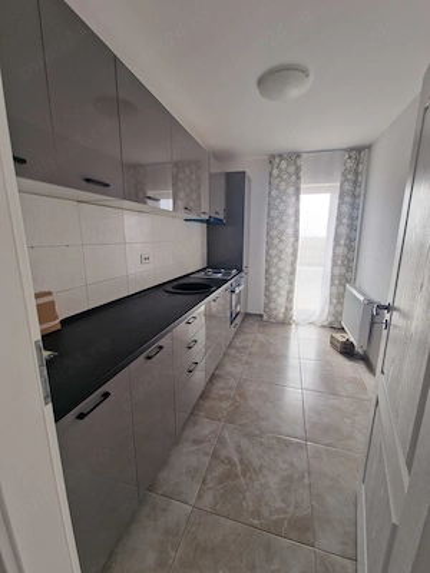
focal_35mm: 13
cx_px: 215
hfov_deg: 89.9
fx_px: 215
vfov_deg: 106.2
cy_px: 286
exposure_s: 1/50
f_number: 2.2
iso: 50
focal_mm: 2.2
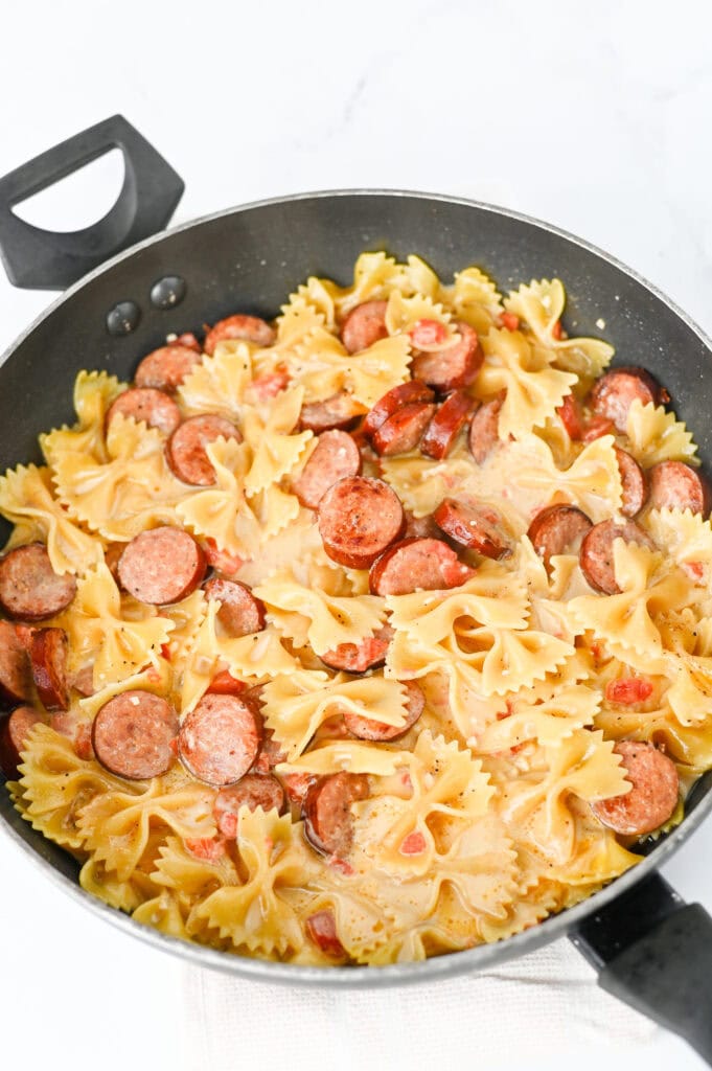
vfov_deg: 39.6
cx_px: 356
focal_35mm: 50
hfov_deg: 26.9
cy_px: 536
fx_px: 1486
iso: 280
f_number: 4
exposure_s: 1/100
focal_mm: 50
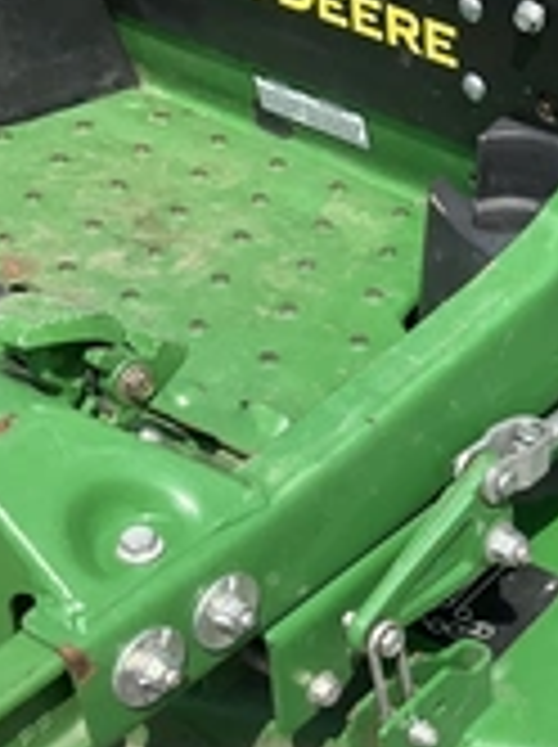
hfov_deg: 19.2
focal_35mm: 70
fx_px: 1508
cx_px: 747
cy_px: 621
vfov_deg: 27.2
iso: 25
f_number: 1.8
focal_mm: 3
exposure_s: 1/1675
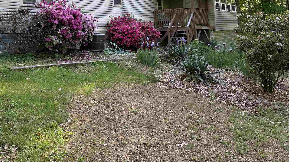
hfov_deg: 48.8
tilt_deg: +7.1
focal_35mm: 41
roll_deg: +2.9
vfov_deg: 27.2
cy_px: -4
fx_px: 314
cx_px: 104
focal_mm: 6.76
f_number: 1.78
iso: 100
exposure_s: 1/323
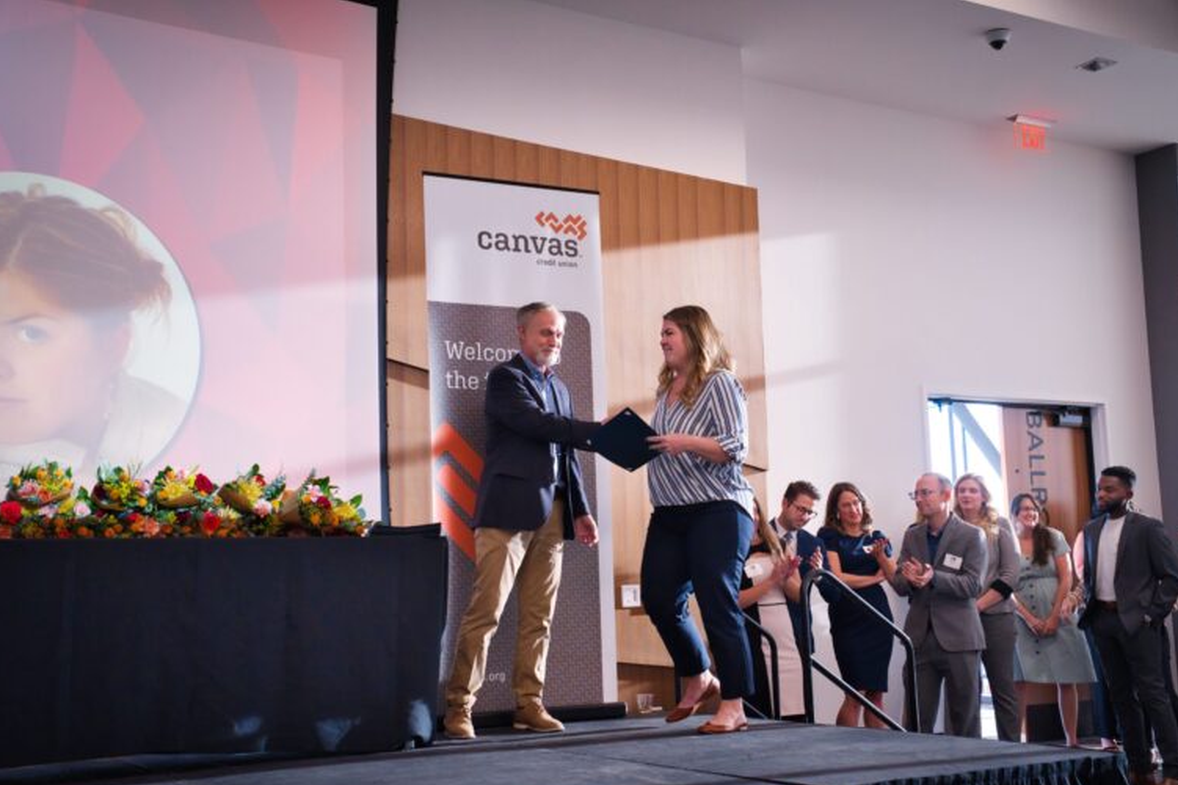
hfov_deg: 44.5
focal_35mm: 44
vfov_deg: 30.5
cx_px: 587
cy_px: 400
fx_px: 1439
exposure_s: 1/160
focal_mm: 43
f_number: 5.6
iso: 4000
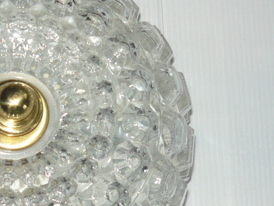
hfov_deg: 16.3
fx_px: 942
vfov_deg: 12.4
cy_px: 146
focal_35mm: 119
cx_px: 17
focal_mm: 6
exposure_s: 1/30
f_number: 2.9
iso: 100
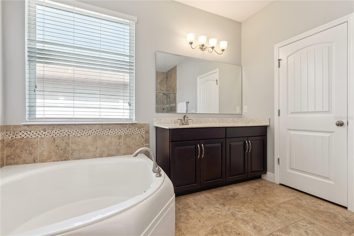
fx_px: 157
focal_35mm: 16
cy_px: 118
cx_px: 177
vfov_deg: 73.7
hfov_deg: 96.7
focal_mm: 16
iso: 800
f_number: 9
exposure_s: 1/125
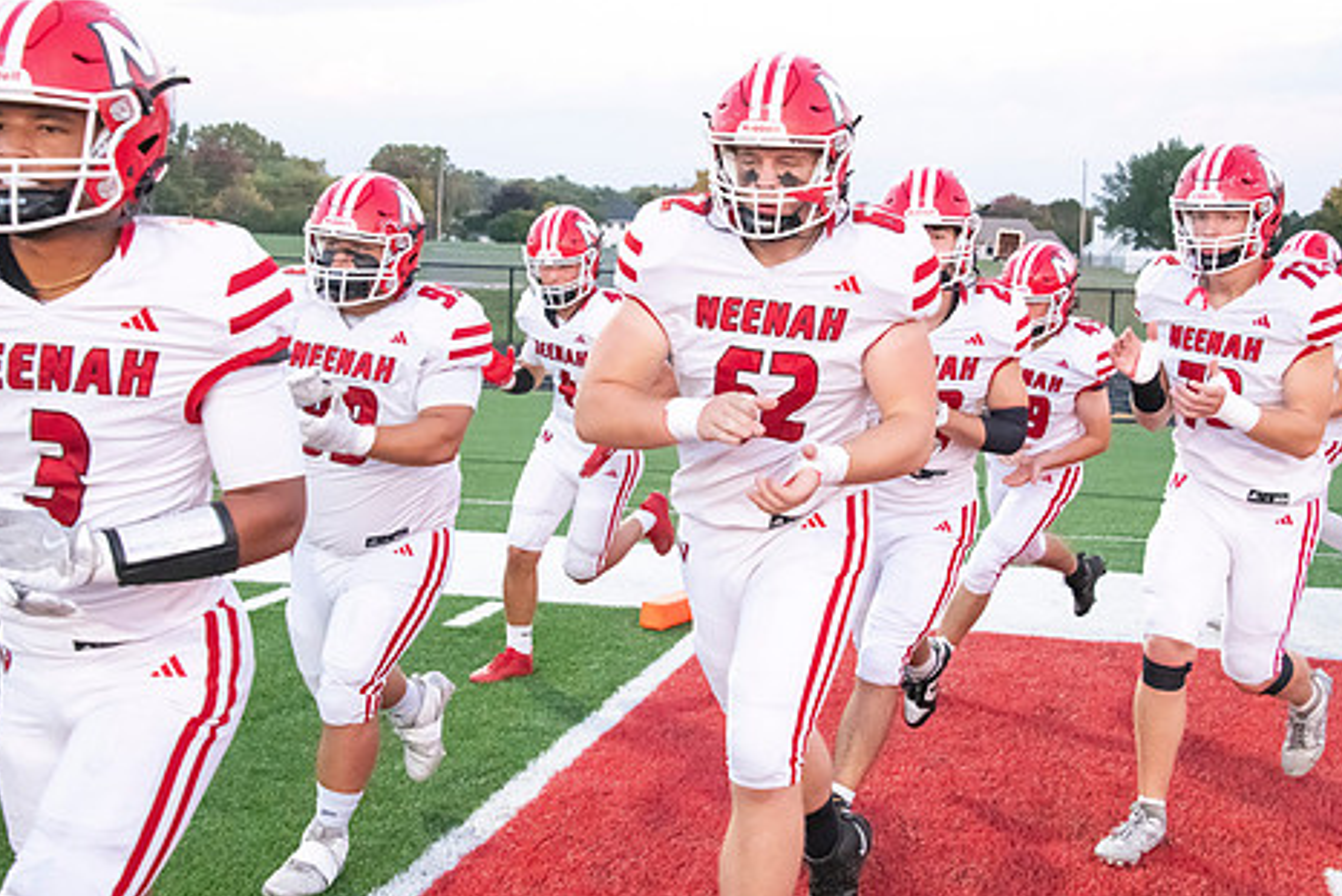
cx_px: 700
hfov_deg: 35.6
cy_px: 399
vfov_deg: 24.2
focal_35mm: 56
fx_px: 2088
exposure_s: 1/640
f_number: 7.1
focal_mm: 45
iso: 10000
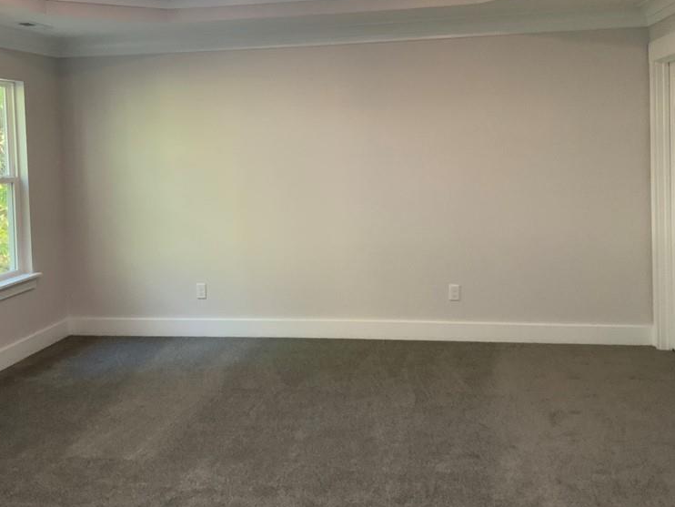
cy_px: 168
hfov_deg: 46.8
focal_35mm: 40
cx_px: 320
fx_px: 780
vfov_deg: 35.6
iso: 160
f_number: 1.8
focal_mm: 3
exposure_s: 1/60
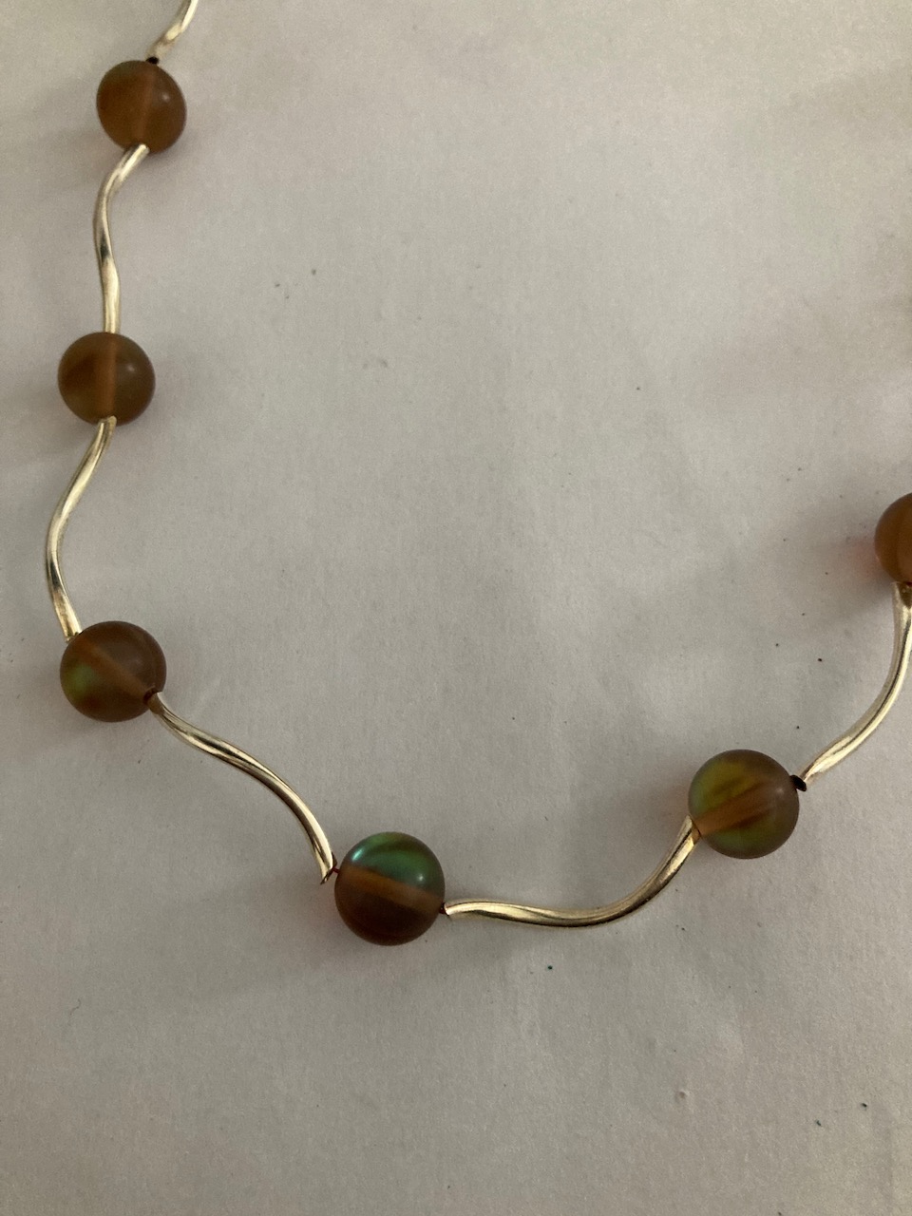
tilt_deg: -72.9
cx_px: 456
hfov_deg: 49.7
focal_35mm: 28
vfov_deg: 63.4
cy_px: 608
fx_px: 984
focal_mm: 3.99
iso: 320
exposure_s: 1/51
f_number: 1.8
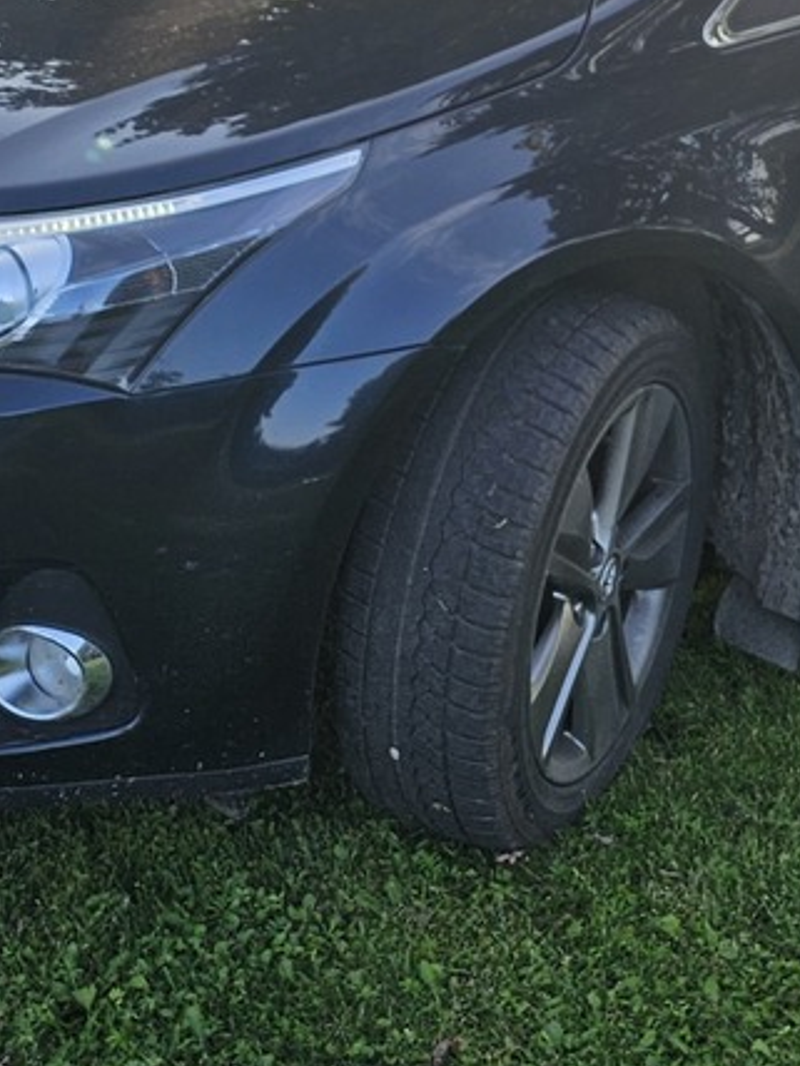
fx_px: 2650
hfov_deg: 17.1
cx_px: 533
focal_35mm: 86
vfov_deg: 21.8
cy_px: -50
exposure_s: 1/205
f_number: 1.7
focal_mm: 6.3
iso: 10
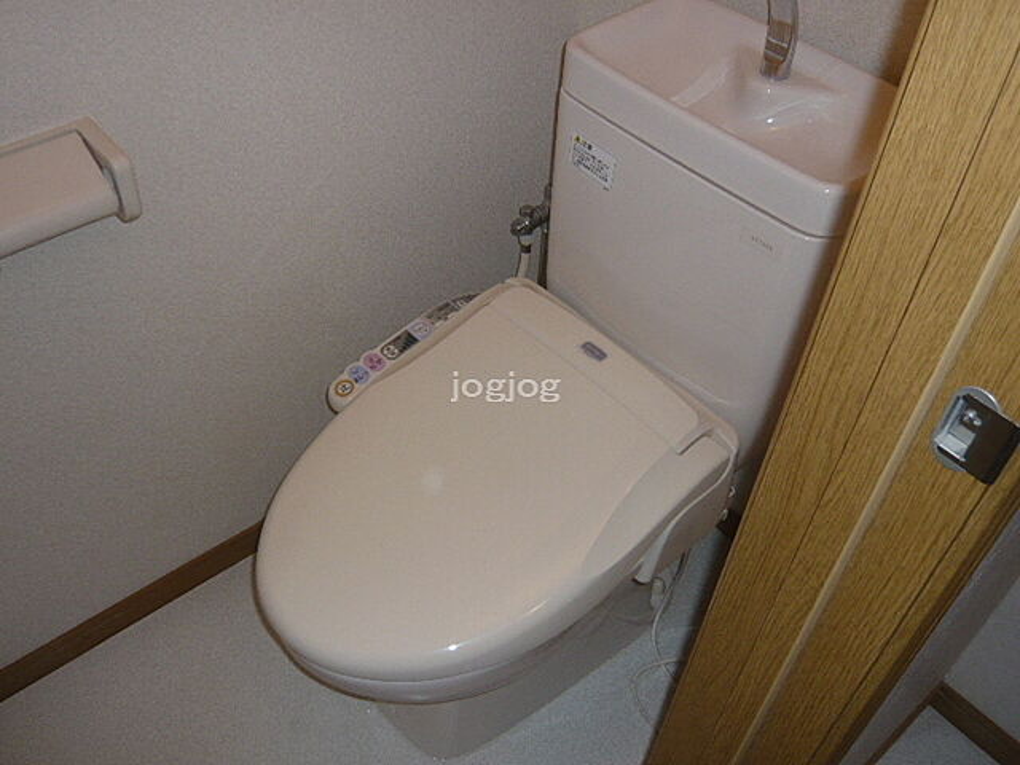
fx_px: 943
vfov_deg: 44.2
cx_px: 510
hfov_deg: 56.8
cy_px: 382
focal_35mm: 32
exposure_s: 1/30
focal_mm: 4.6
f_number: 2.8
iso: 100
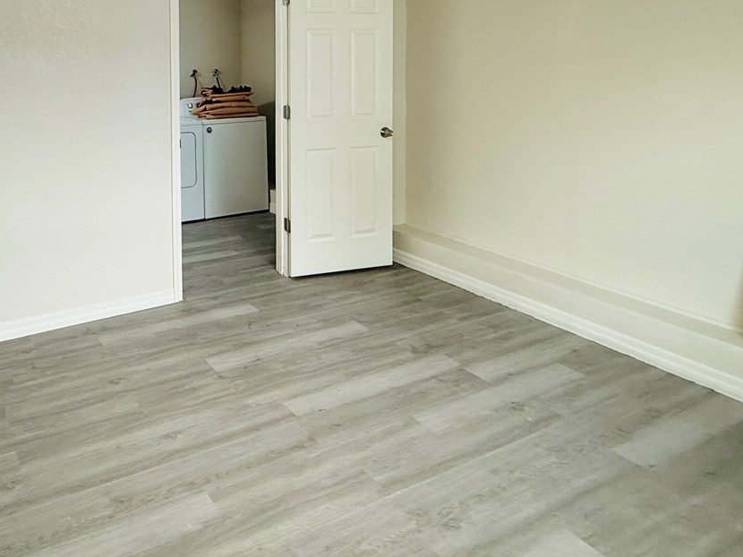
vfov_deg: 47.3
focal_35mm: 27
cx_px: 192
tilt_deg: -0.4
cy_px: 80
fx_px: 579
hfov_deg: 61.9
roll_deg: +0.6
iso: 200
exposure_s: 1/120
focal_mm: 2.22
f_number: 2.2
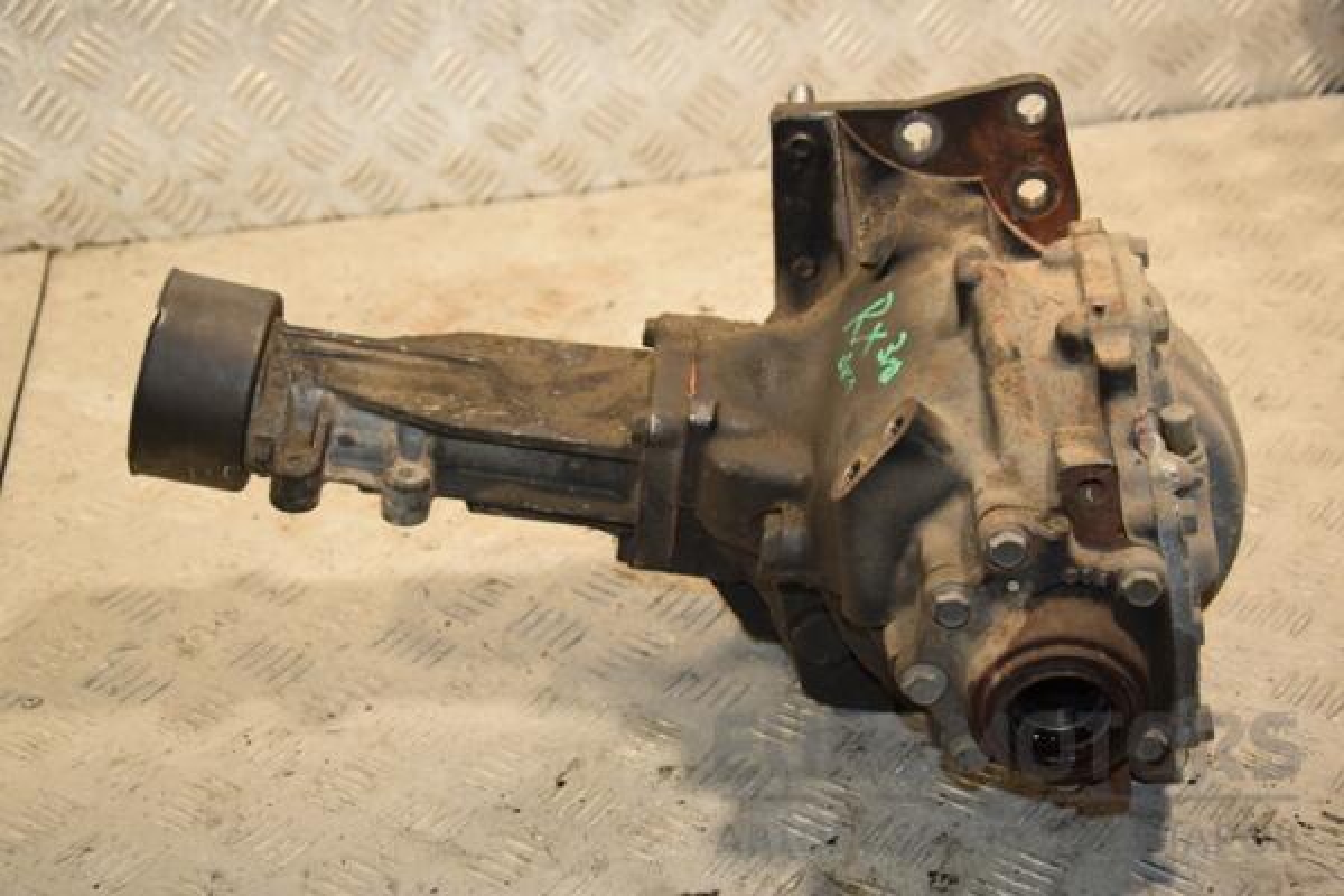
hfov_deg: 31.9
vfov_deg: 21.6
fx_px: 2352
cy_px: 448
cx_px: 672
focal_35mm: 63
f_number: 5.6
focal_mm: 42
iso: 800
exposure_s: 1/200
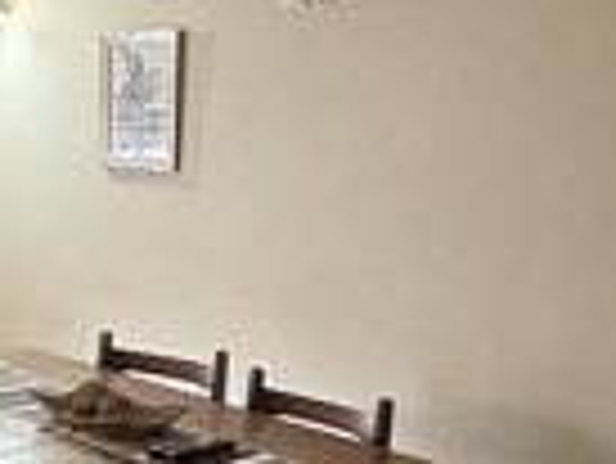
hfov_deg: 27.8
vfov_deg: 21.5
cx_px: 94
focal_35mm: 68
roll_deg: -1.0
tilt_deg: -11.0
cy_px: 329
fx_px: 1211
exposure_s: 1/50
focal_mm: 2.22
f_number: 2.2
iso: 800
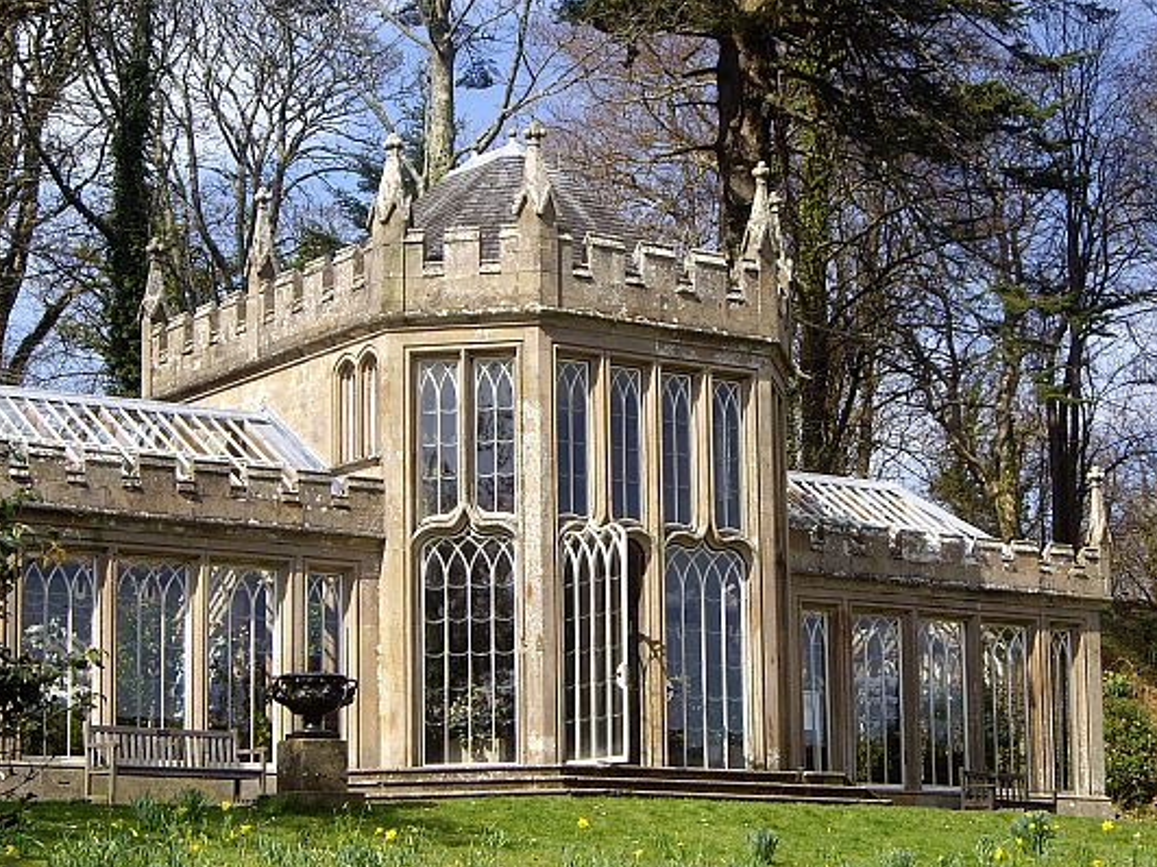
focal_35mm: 94
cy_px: 503
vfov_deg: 15.7
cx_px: 649
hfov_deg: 20.9
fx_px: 3141
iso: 64
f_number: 4.3
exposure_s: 1/320
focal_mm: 16.3
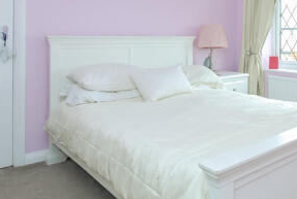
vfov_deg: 37.4
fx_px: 281
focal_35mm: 34
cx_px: 223
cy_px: 35
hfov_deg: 53.2
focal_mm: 10
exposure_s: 1/15
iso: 250
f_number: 5.6
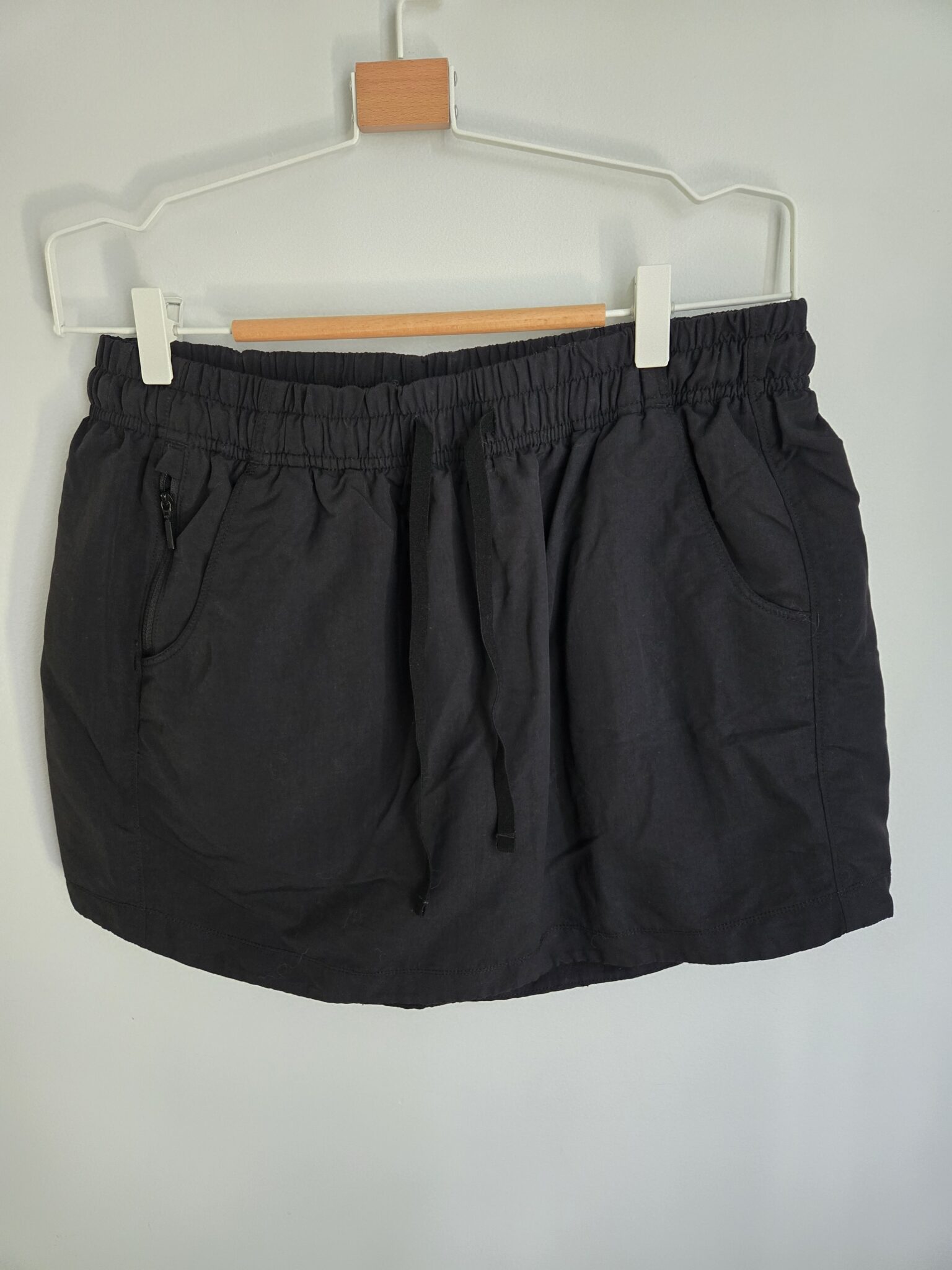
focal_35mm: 23
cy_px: 635
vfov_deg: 73.9
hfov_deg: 58.9
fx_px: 843
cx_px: 476
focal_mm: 5.4
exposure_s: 1/60
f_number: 1.8
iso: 800
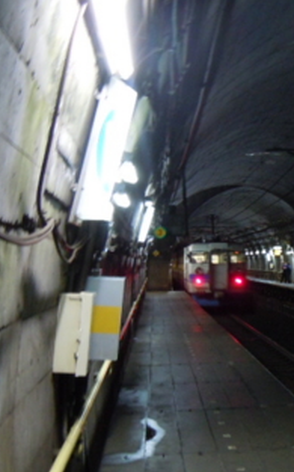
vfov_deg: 33.5
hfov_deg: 20.4
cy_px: 217
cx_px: 314
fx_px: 784
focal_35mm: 61
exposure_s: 1/5
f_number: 3.5
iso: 400
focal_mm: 5.4
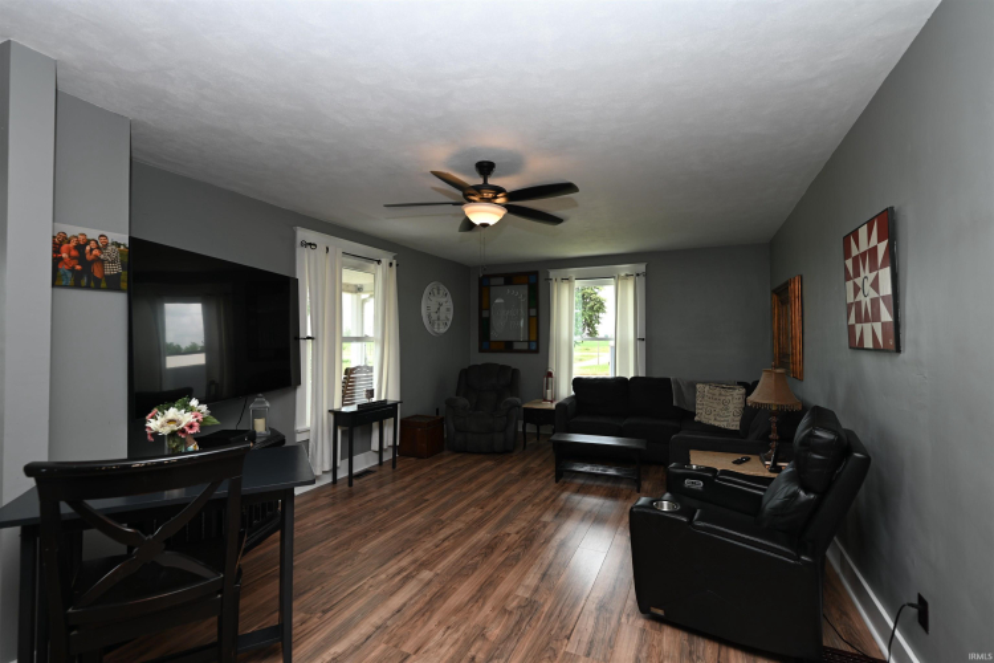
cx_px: 497
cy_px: 332
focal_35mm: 16
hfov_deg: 96.7
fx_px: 442
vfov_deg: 73.7
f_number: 4
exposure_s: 1/60
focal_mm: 16
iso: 64
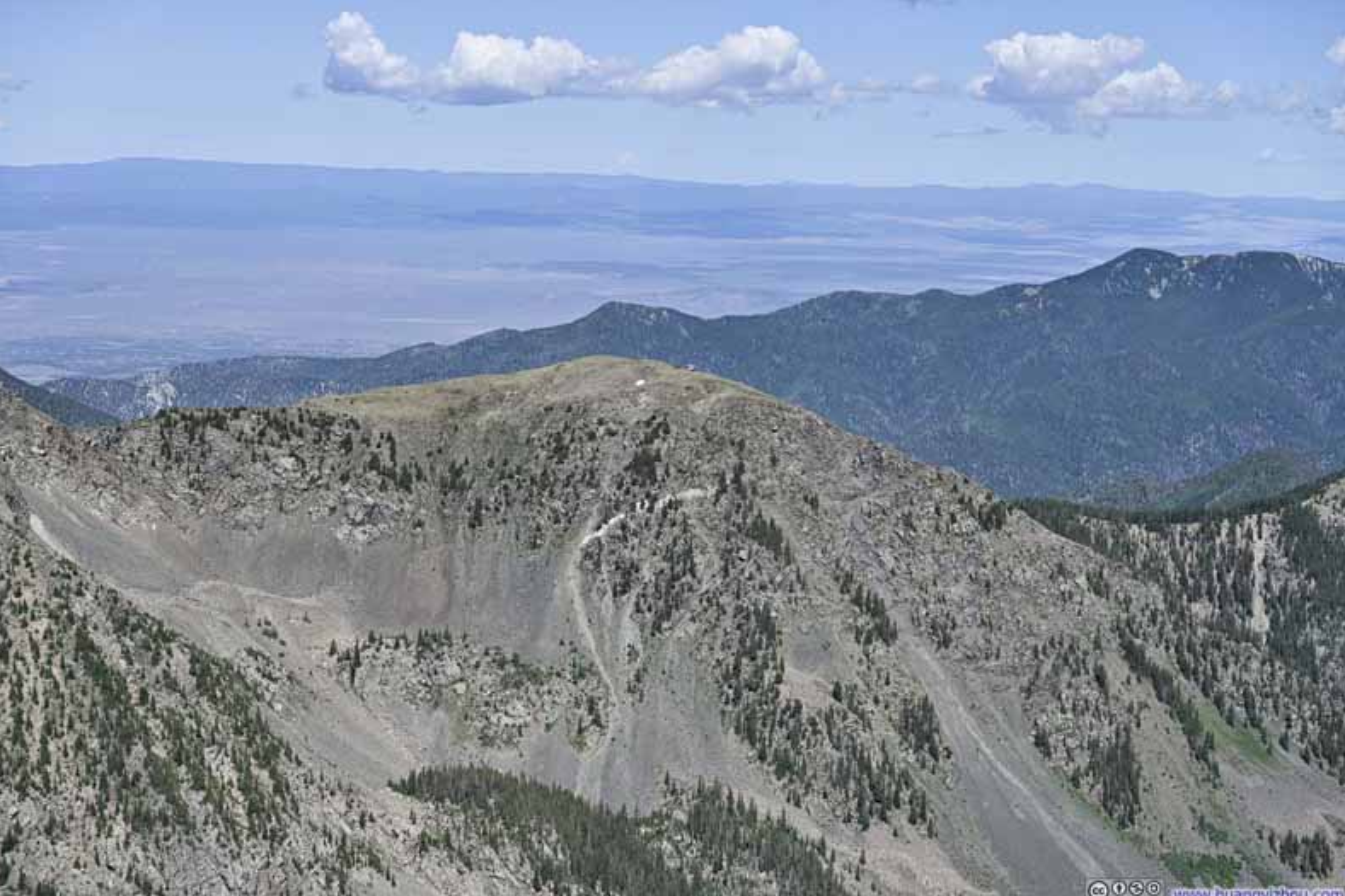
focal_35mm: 72
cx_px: 667
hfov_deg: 28.1
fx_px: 2690
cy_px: 452
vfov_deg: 18.9
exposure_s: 1/800
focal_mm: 71
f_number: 5.6
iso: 64
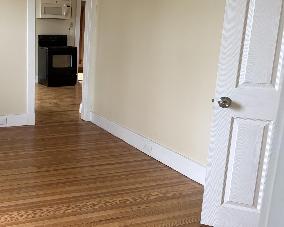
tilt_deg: -12.1
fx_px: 353
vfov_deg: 35.7
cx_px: 49
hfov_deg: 41.6
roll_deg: -1.5
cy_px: 107
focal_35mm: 42
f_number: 1.6
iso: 125
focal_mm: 5.96
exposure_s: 1/102
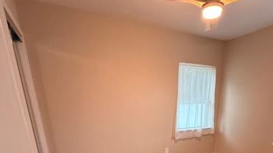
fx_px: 174
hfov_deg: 75.7
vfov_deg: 40.7
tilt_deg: -17.9
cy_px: 158
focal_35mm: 24
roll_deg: -0.3
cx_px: 160
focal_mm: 2.22
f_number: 2.2
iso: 320
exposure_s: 1/90
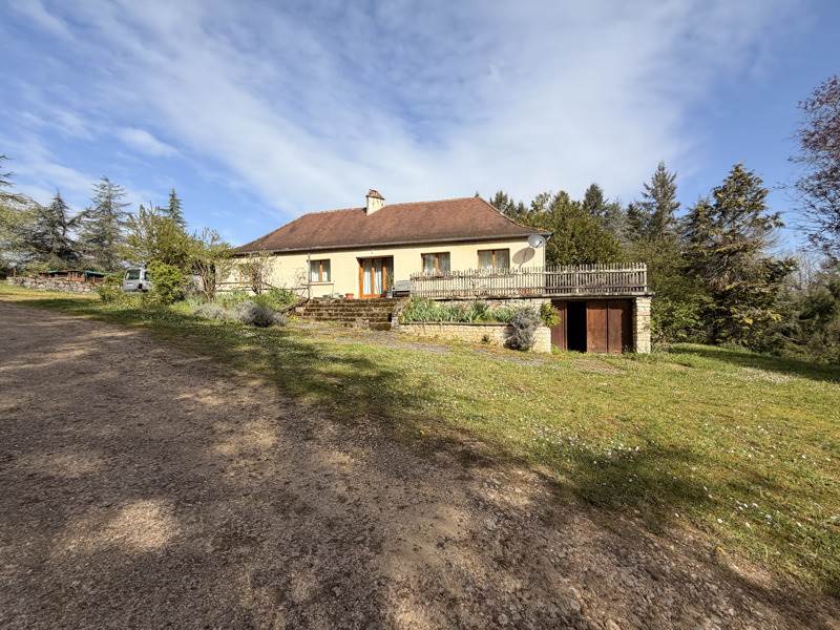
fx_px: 340
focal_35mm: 14
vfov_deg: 85.7
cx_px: 420
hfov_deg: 102.1
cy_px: 315
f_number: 2.2
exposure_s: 1/770
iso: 25
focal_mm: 2.22
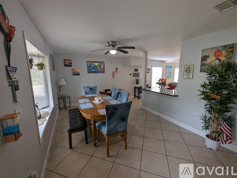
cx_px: 118
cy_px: 89
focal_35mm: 13
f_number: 2.2
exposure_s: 1/60
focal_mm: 1.95
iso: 109
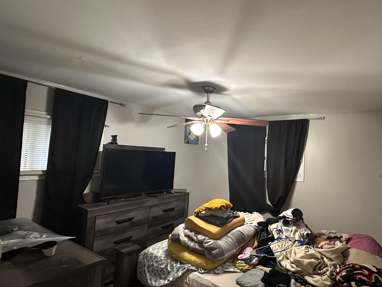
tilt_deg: +2.4
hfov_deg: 82.1
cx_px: 251
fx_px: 210
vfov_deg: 68.7
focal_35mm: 19
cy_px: 145
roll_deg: -2.1
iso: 800
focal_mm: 2.22
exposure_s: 1/60
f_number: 2.2
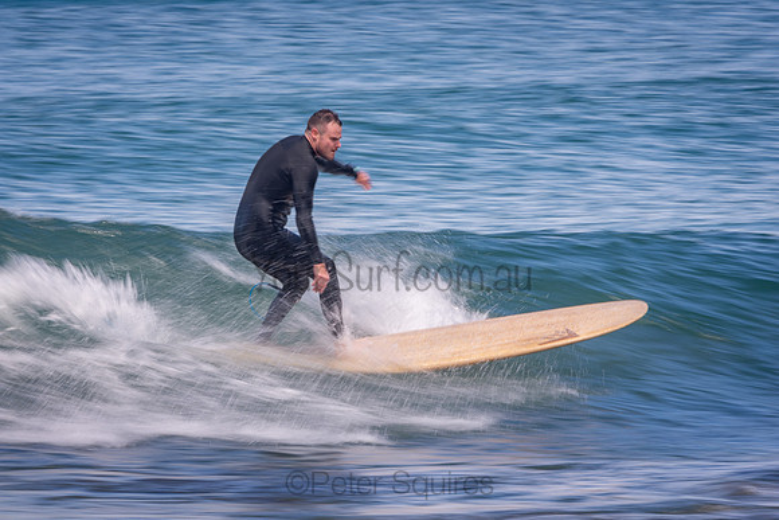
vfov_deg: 2.9
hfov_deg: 4.3
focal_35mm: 480
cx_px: 390
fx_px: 10389
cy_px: 260
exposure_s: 1/30
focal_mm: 320
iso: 100
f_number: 20
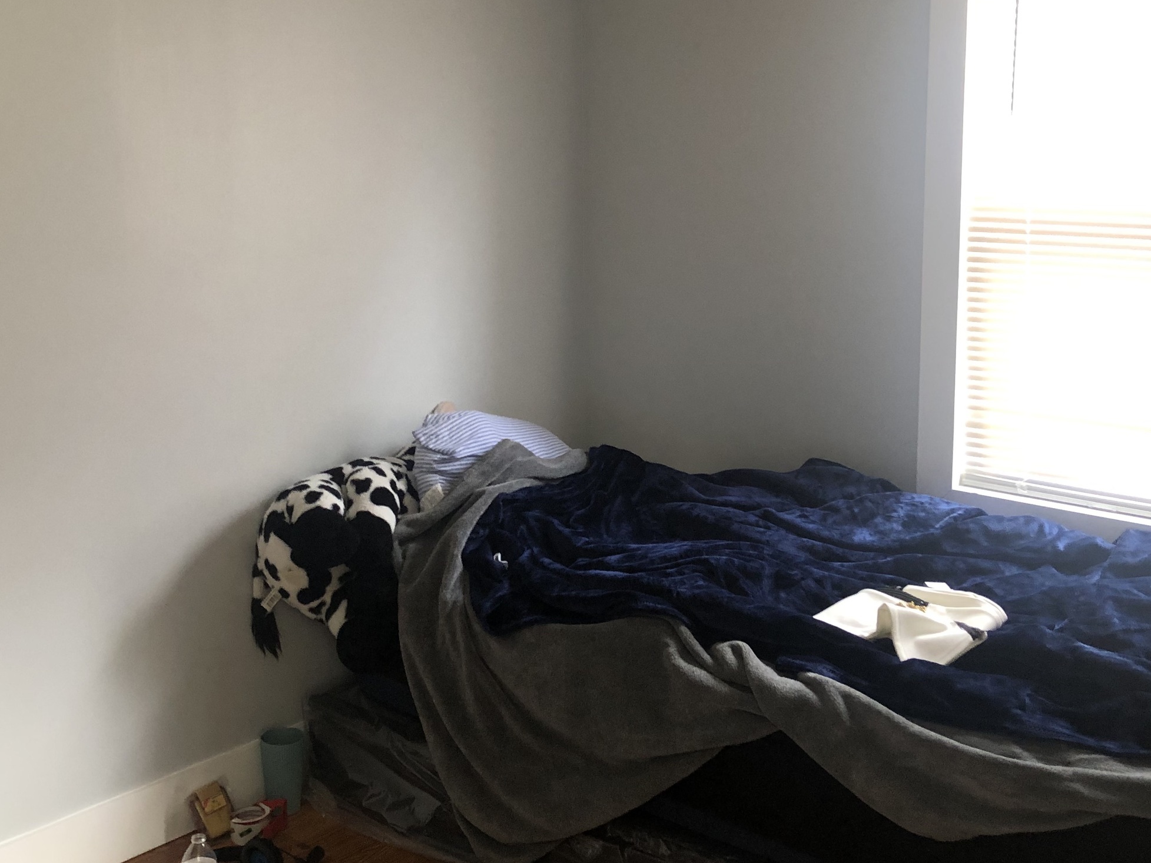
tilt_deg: -8.0
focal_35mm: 44
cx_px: 551
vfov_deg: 32.8
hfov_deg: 42.9
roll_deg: +1.3
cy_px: 352
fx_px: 1463
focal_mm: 4
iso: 50
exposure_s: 1/15
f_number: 1.8
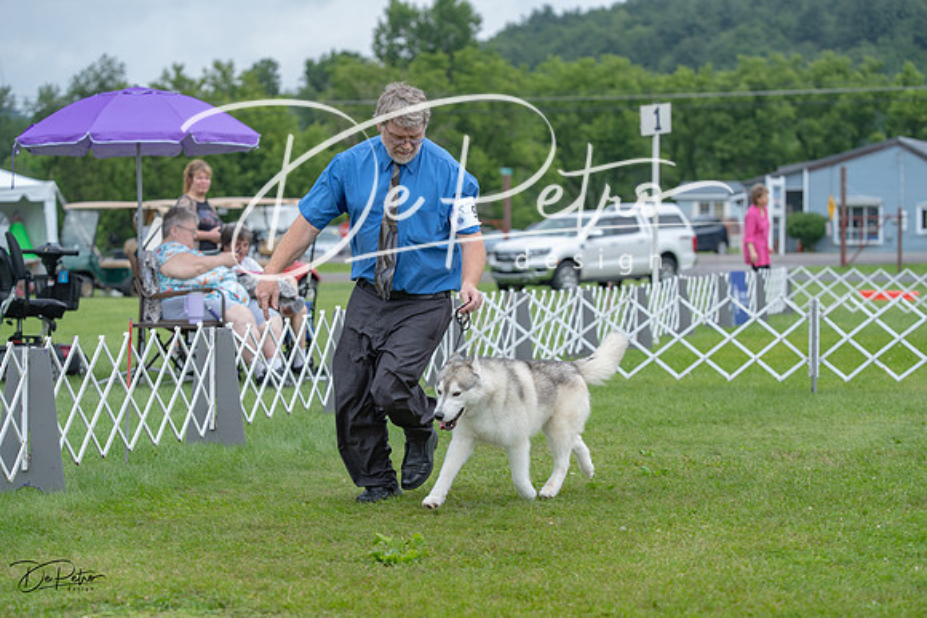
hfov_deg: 18.9
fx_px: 2782
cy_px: 309
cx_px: 464
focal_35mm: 108
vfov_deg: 12.7
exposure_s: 1/1000
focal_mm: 108
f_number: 4.5
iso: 400
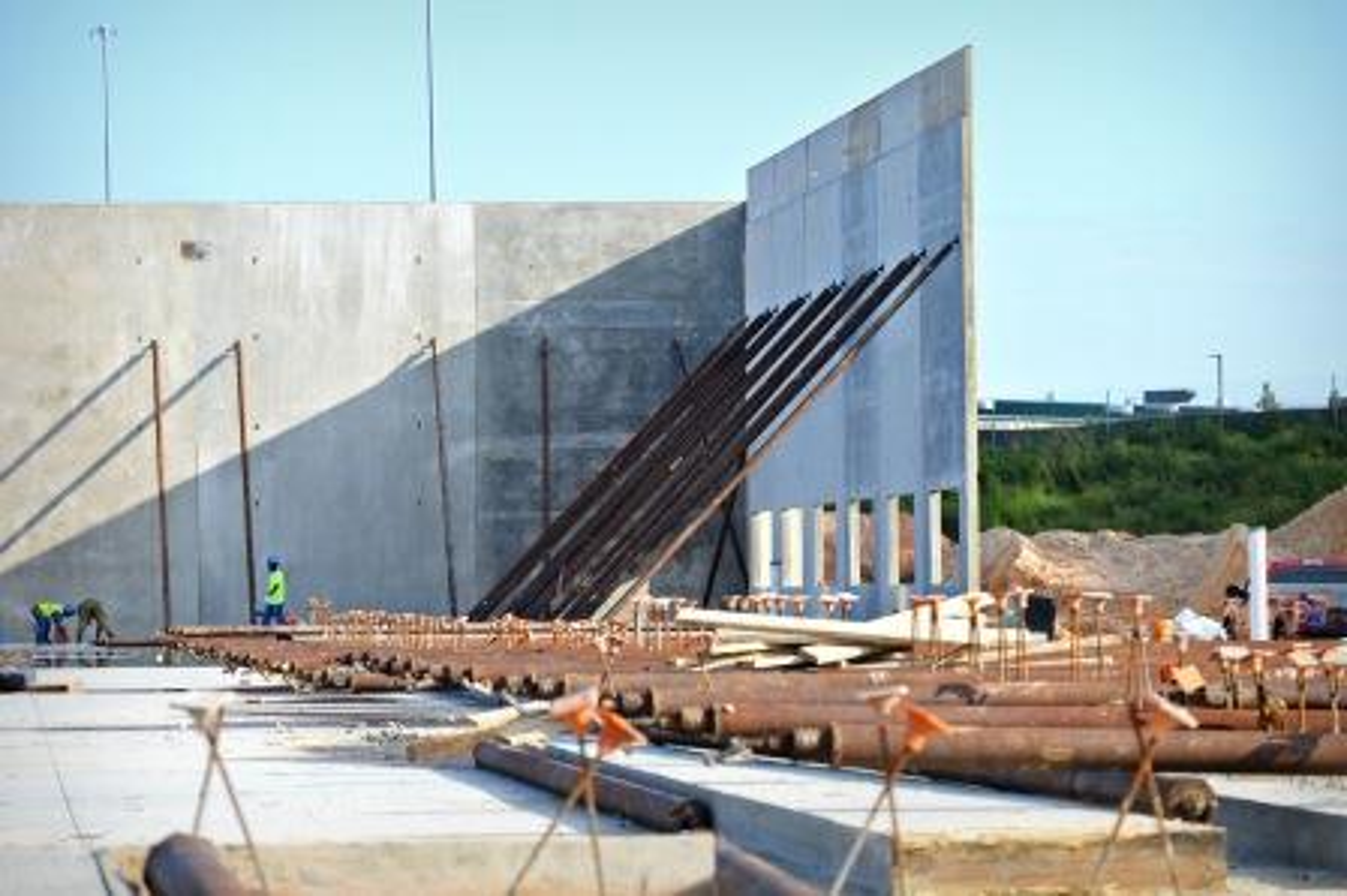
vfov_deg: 9.1
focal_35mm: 150
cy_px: 448
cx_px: 674
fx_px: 5608
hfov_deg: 13.7
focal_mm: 100
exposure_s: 1/500
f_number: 5.6
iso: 180
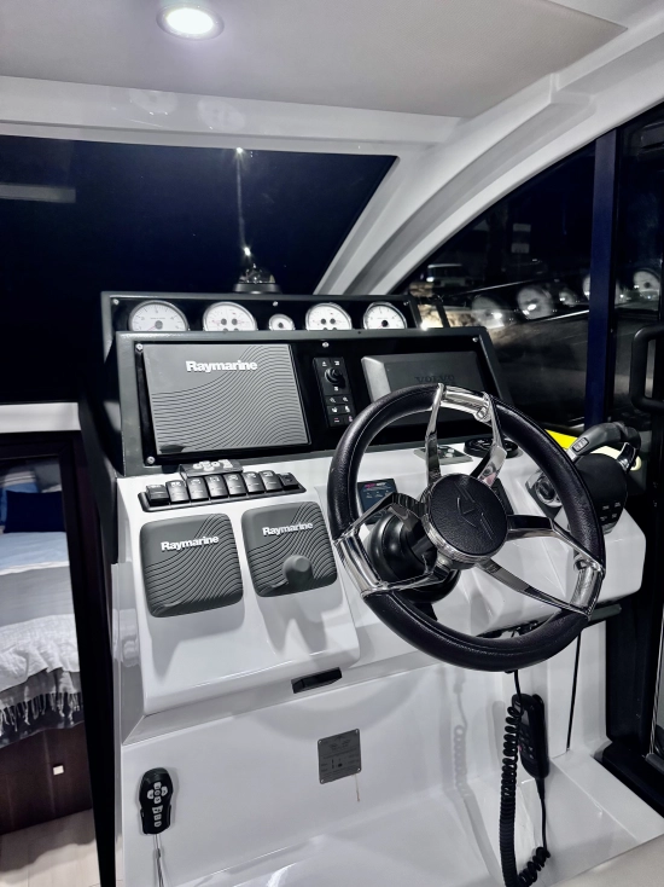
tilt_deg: -12.4
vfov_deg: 71.6
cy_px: 444
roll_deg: -0.8
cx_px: 332
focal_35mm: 24
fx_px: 614
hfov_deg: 56.8
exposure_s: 1/50
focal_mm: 6.76
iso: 800
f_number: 1.78
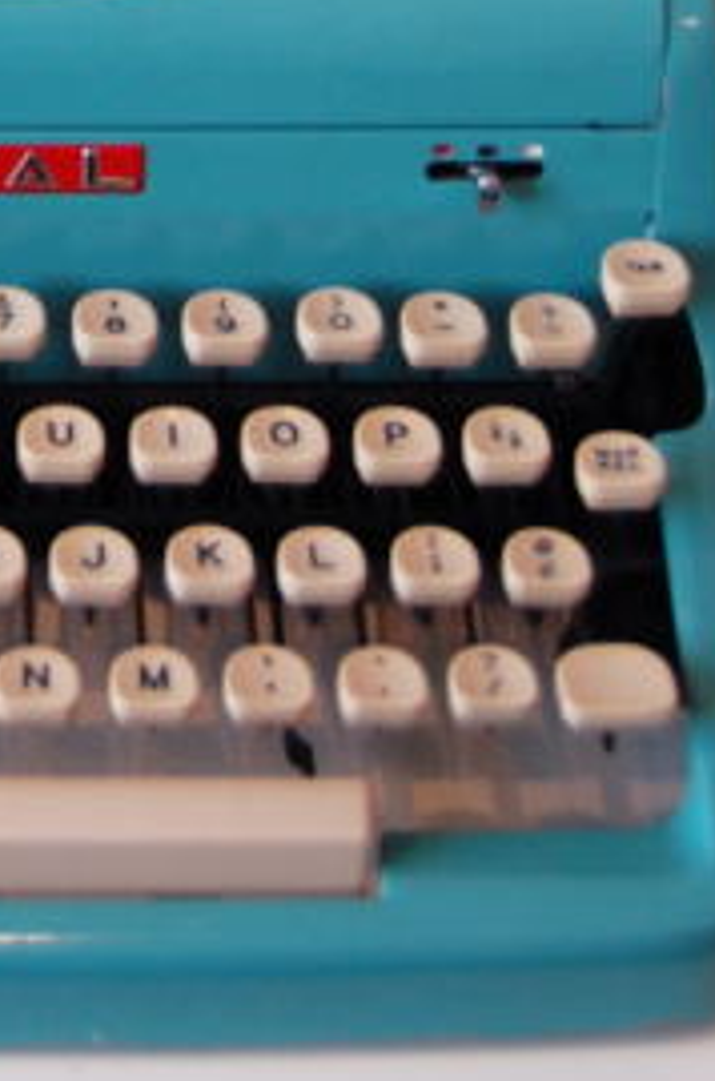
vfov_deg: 14.4
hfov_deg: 10.0
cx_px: -127
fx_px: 4012
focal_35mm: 134
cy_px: -470
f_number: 4.2
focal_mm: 30
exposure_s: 1/80
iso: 400
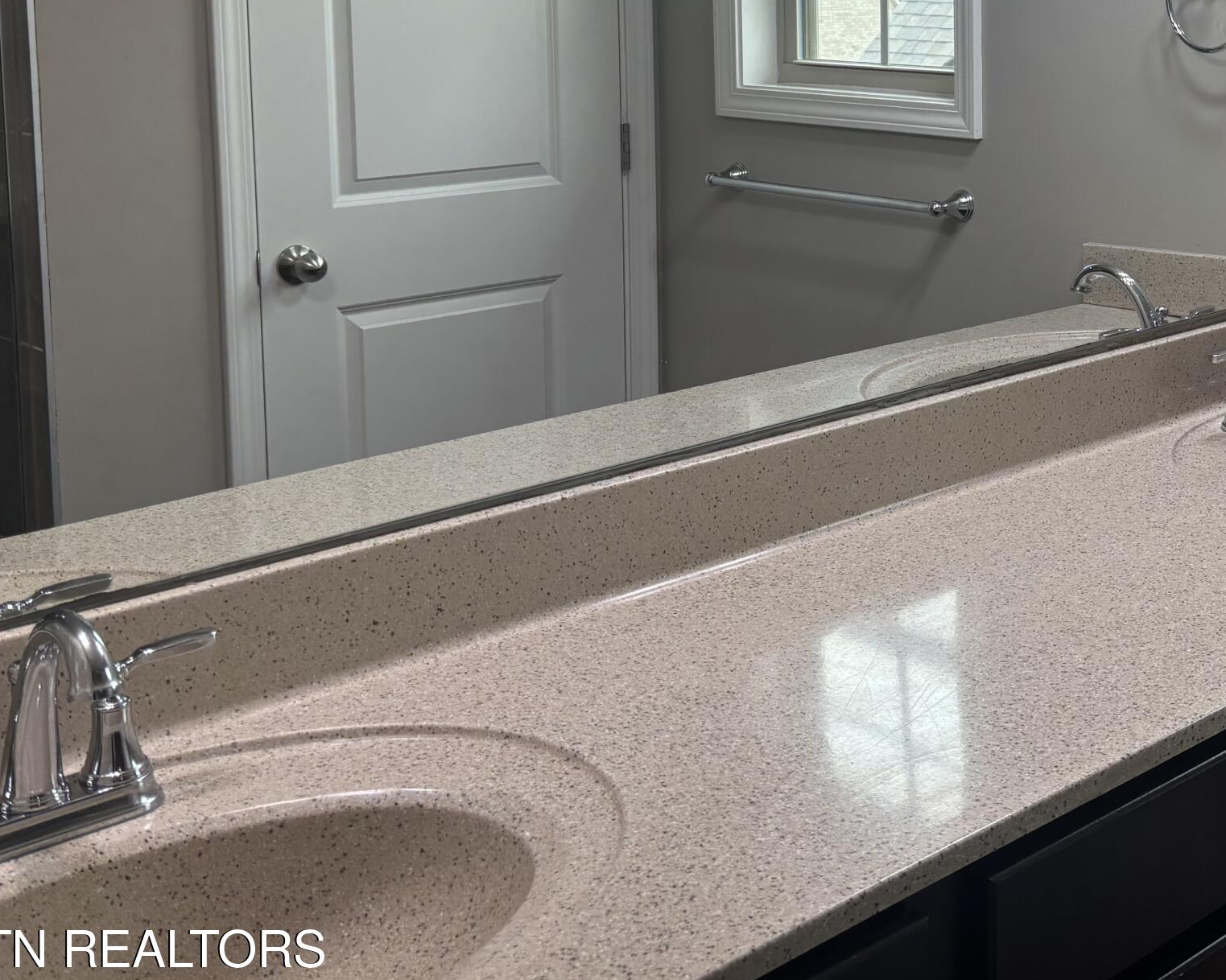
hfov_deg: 34.8
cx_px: 1150
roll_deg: -0.7
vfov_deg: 29.2
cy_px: 127
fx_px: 1814
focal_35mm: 50
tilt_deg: -5.0
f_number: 1.6
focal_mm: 5.96
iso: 40
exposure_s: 1/151
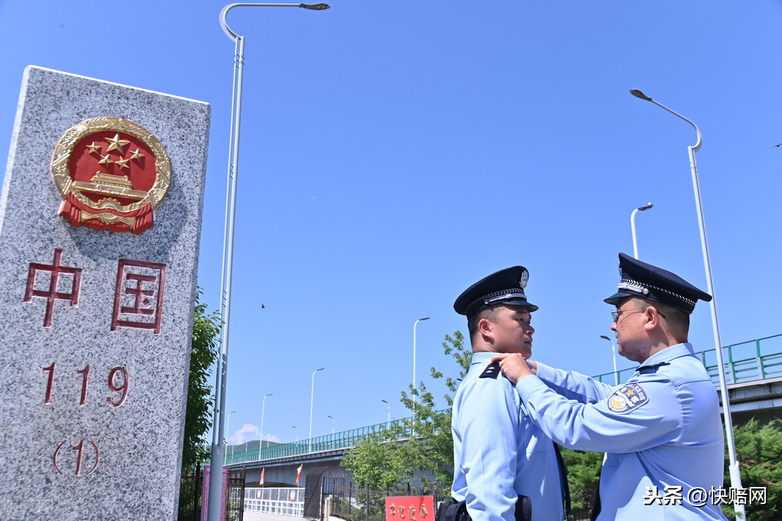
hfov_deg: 60.3
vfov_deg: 42.3
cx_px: 391
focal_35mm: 31
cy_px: 260
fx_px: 673
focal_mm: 31
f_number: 10
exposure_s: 1/1250
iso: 800
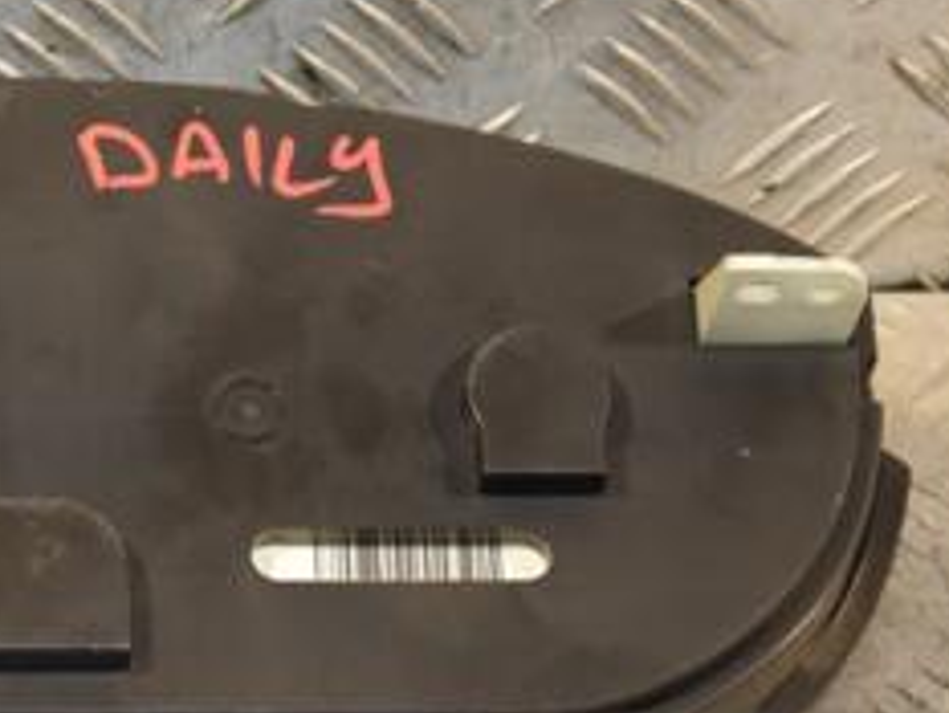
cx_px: -49
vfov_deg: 7.7
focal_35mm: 193
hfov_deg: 10.1
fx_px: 5294
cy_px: 232
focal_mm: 52
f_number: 5
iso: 800
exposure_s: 1/125
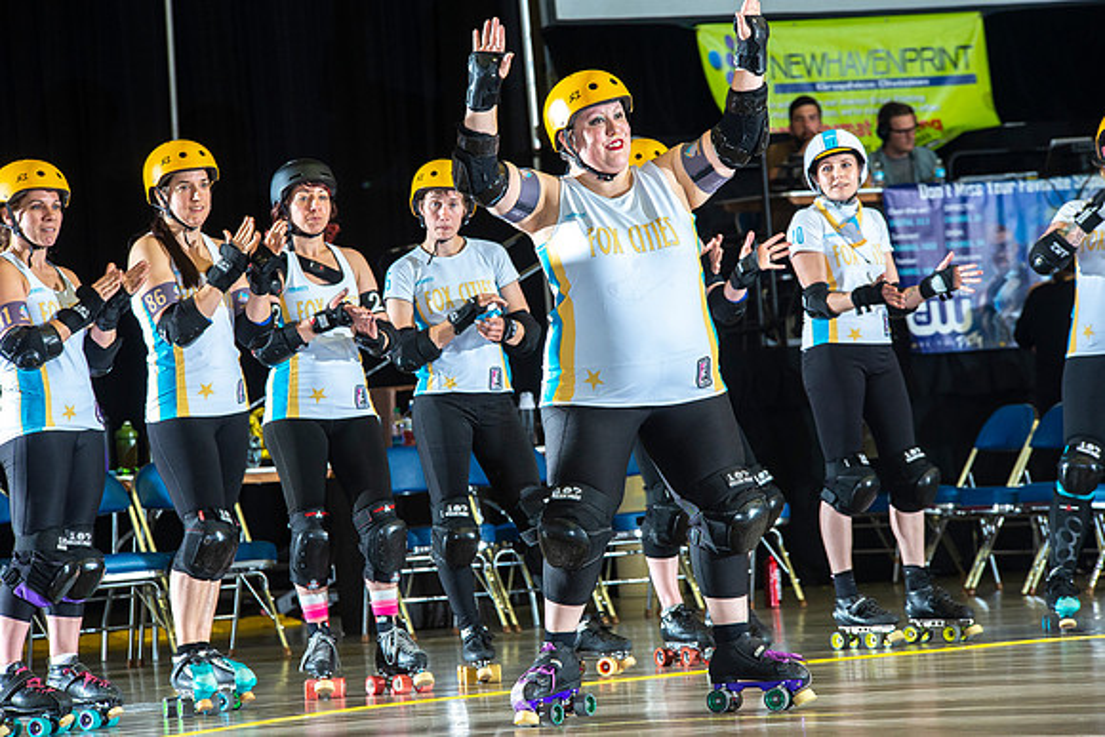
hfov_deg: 11.1
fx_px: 5680
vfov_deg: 7.4
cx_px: 552
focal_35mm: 185
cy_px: 368
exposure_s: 1/160
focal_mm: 185
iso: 1600
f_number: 8
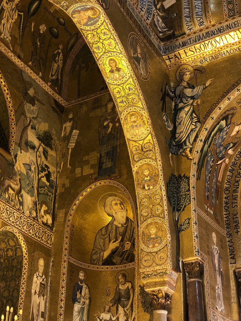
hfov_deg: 25.2
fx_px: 538
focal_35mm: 58
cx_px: 129
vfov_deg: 33.2
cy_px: 146
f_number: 2.4
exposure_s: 1/25
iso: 125
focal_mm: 6
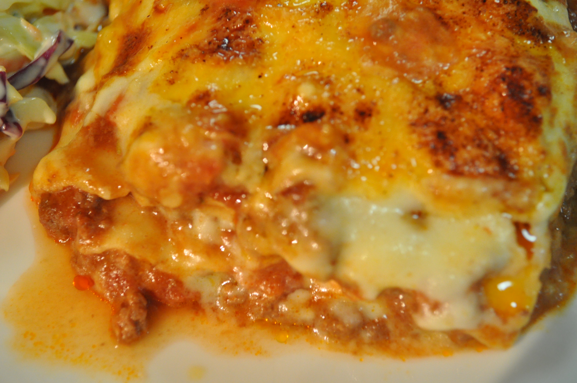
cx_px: 288
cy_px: 192
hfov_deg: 37.9
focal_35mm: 52
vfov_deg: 25.7
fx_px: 840
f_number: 5
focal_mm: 35
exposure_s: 1/40
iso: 1600
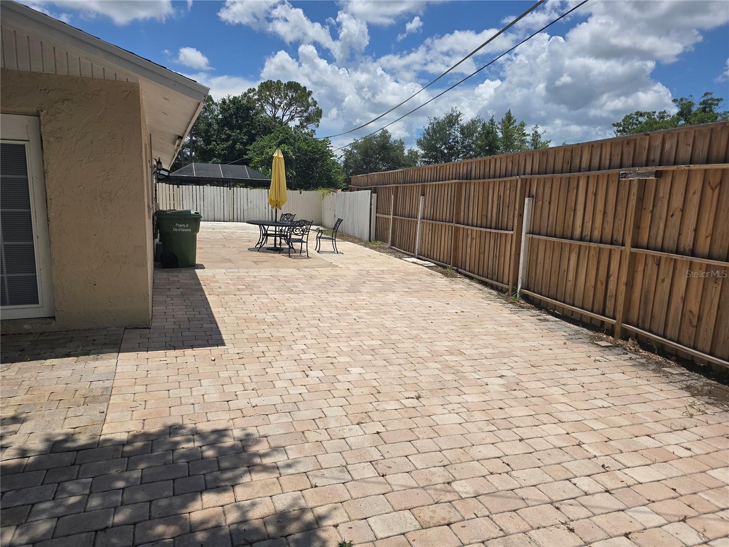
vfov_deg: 58.9
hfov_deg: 73.9
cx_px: 364
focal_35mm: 23
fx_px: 484
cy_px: 274
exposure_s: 1/1645
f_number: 1.7
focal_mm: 6.3
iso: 12
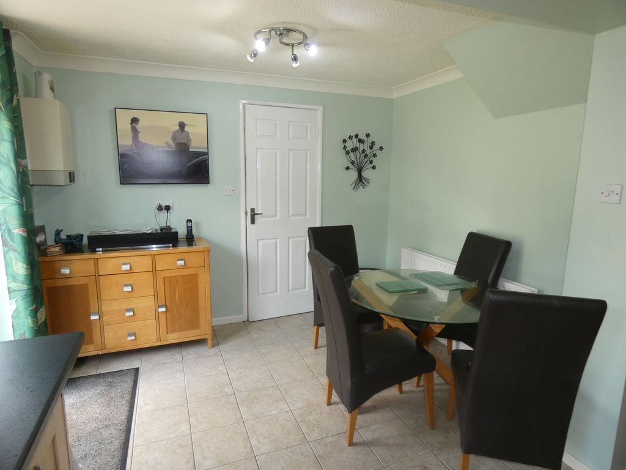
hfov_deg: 81.7
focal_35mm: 20
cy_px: 235
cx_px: 313
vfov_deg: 66.0
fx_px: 362
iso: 250
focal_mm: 3.6
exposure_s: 1/60
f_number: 2.8
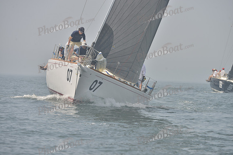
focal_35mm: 222
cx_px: 116
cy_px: 78
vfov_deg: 6.2
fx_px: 1436
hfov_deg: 9.3
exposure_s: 1/1000
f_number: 8
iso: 280
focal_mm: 220
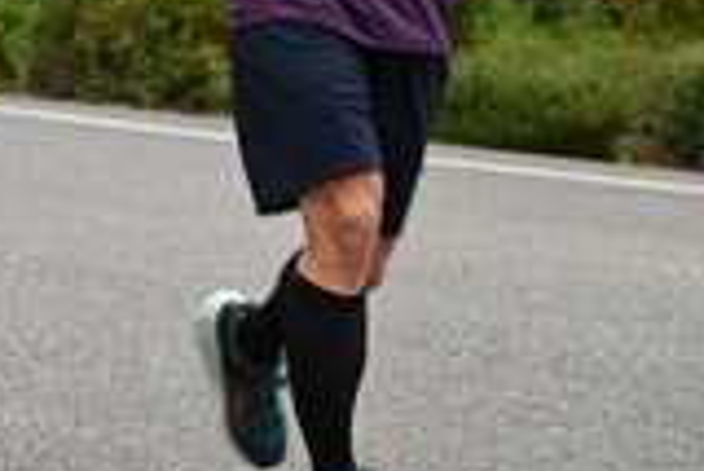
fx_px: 6107
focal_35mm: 312
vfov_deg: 4.4
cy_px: -315
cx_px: -334
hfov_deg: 6.5
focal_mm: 91
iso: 400
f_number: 6.3
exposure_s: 1/125
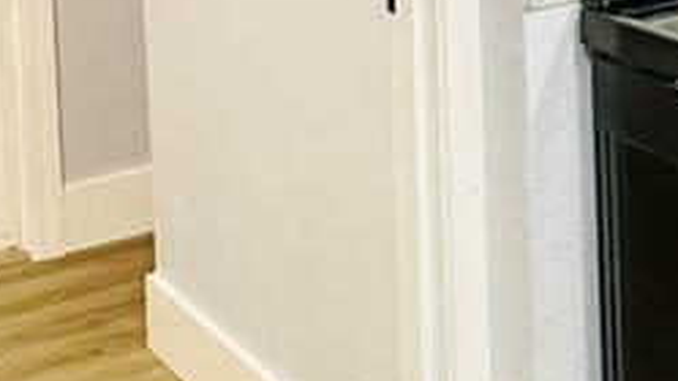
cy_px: -392
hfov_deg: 19.4
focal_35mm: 98
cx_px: 980
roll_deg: +0.7
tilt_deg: -1.5
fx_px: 1762
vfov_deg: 11.2
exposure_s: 1/60
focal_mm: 2.22
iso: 160
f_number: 2.2
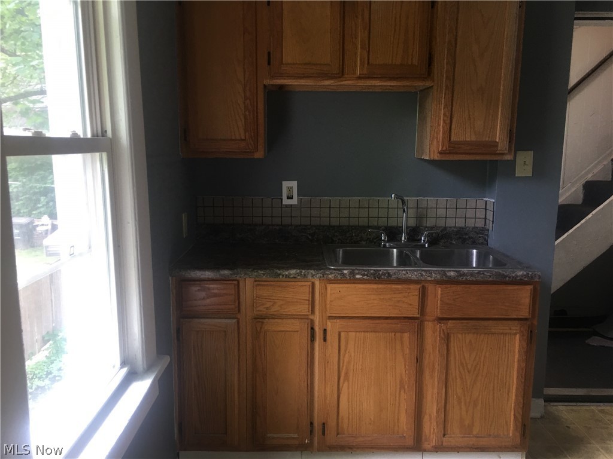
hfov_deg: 61.7
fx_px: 514
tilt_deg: -7.0
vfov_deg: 48.2
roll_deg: +0.0
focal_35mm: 29
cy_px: 230
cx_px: 306
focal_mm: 4.15
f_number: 2.2
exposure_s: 1/15
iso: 32
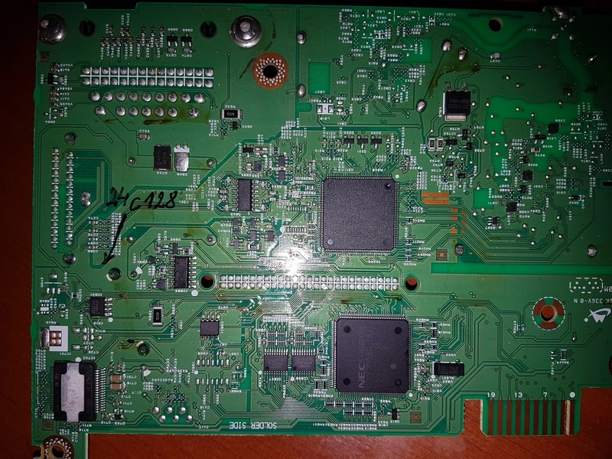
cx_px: 306
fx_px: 460
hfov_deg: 67.3
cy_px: 230
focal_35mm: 26
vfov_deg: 53.1
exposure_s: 1/469
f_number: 1.7
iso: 40
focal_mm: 4.2
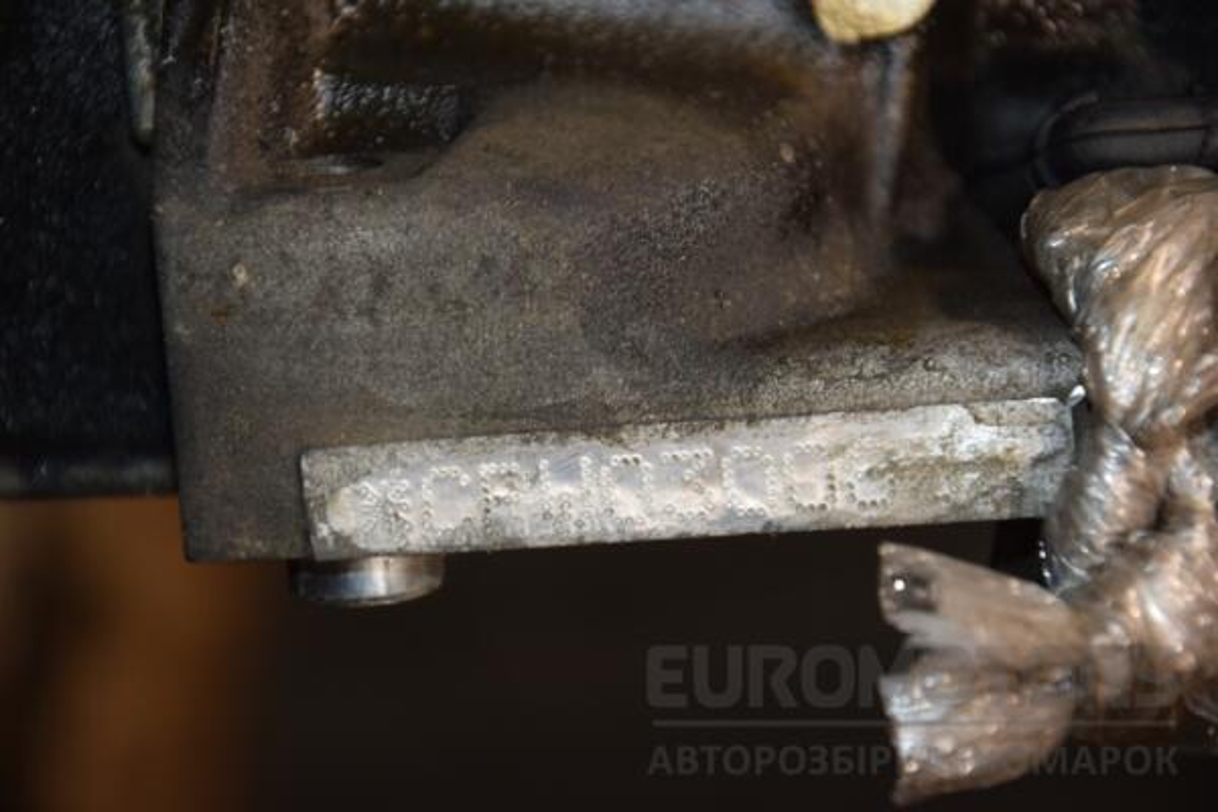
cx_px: 609
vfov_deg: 8.7
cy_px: 406
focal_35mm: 158
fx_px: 5328
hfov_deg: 13.0
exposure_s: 1/60
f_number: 5.6
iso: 800
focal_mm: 105
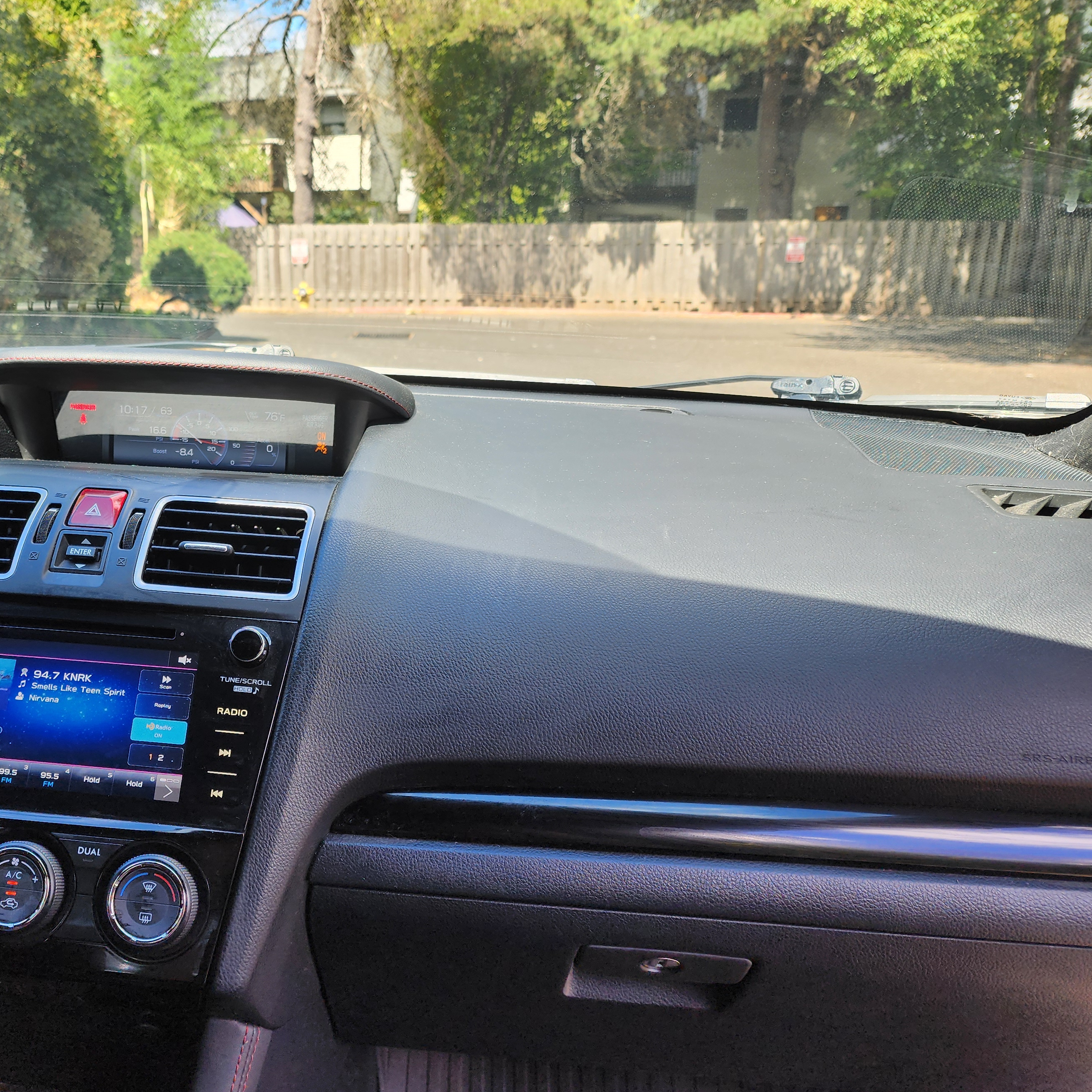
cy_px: 574
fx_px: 1106
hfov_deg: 50.3
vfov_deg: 52.5
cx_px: 270
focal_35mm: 31
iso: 25
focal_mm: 6.4
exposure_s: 1/180
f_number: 1.8
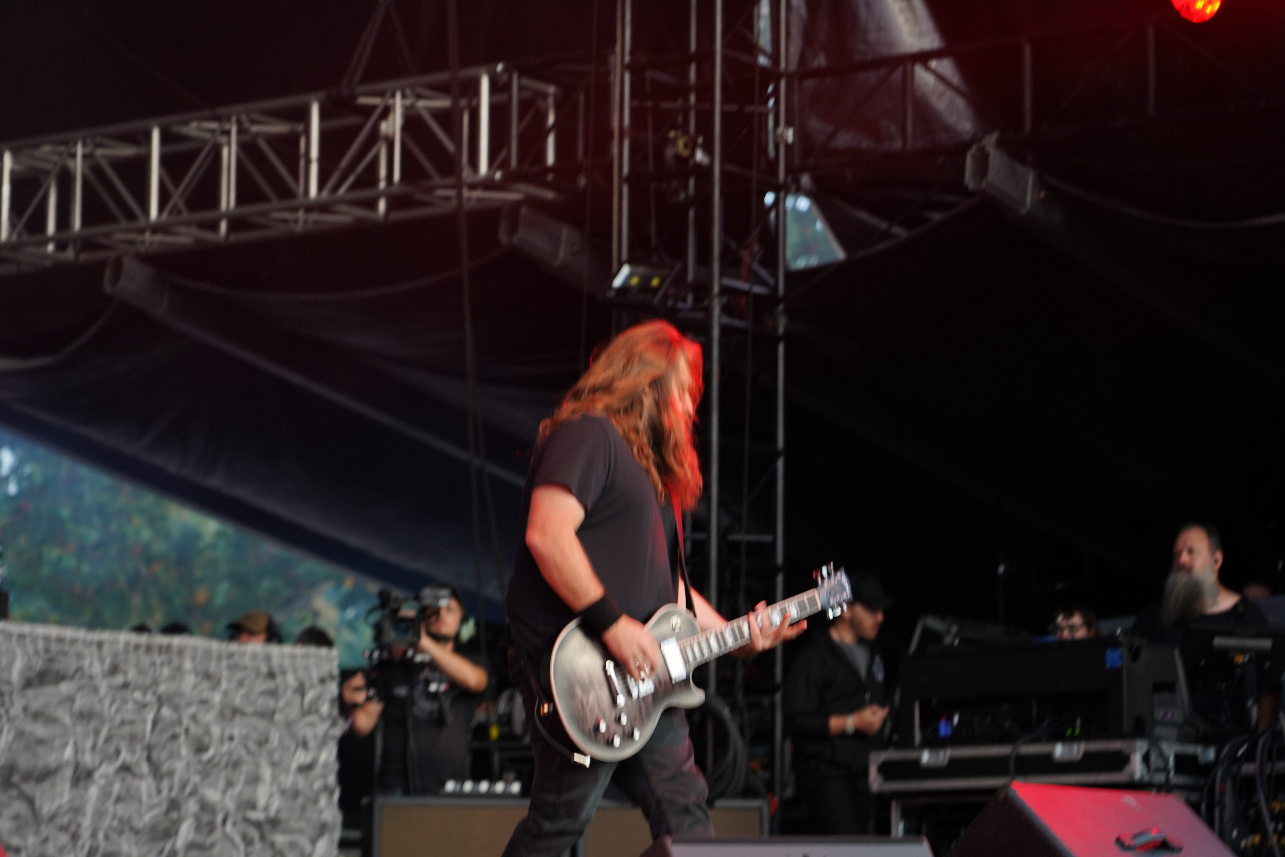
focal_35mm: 105
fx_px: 3748
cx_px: 642
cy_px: 428
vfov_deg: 13.0
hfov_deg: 19.5
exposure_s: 1/125
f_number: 4
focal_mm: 105
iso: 400
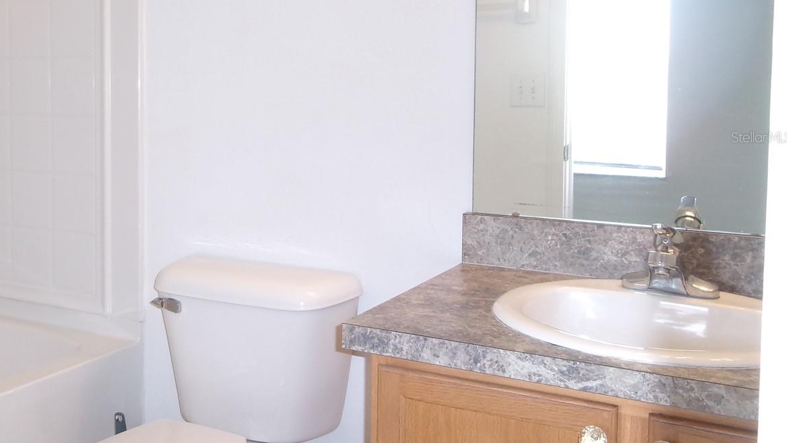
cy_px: 137
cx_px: 253
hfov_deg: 47.5
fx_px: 877
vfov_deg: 28.1
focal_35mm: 42
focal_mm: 5.1
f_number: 3.9
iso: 262
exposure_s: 1/34
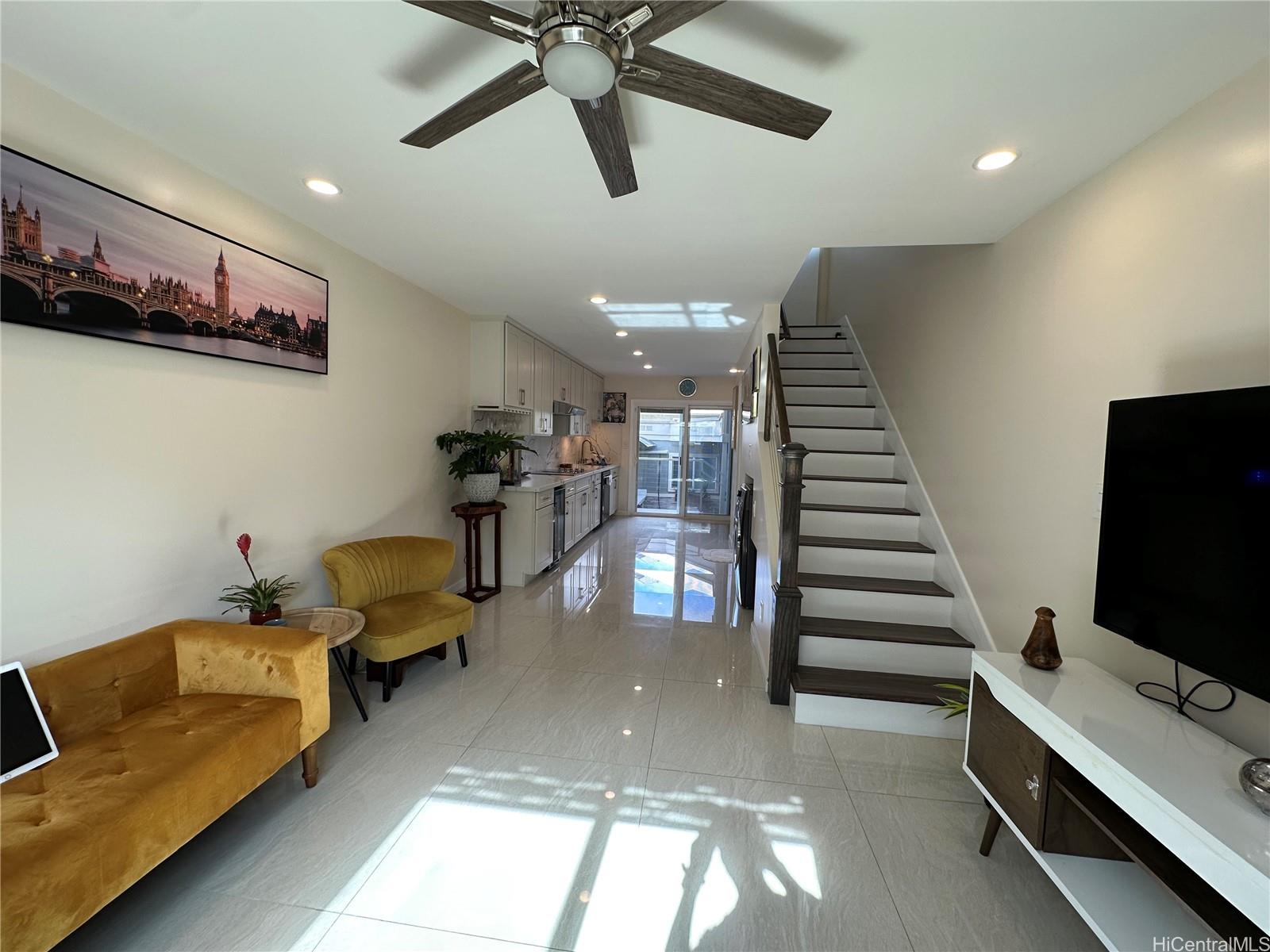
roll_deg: -1.0
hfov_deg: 102.1
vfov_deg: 85.7
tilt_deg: -4.1
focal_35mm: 14
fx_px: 514
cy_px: 476
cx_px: 635
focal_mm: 2.22
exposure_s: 1/120
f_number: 2.2
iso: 64
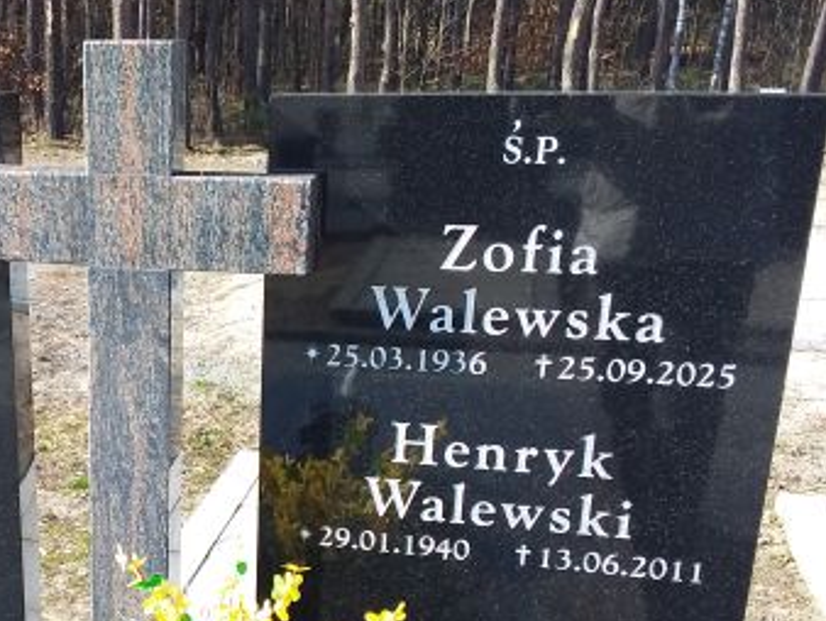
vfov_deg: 26.9
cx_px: 166
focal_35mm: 53
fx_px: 1266
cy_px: 516
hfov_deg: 35.0
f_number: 1.9
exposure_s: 1/552
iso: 40
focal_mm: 2.91
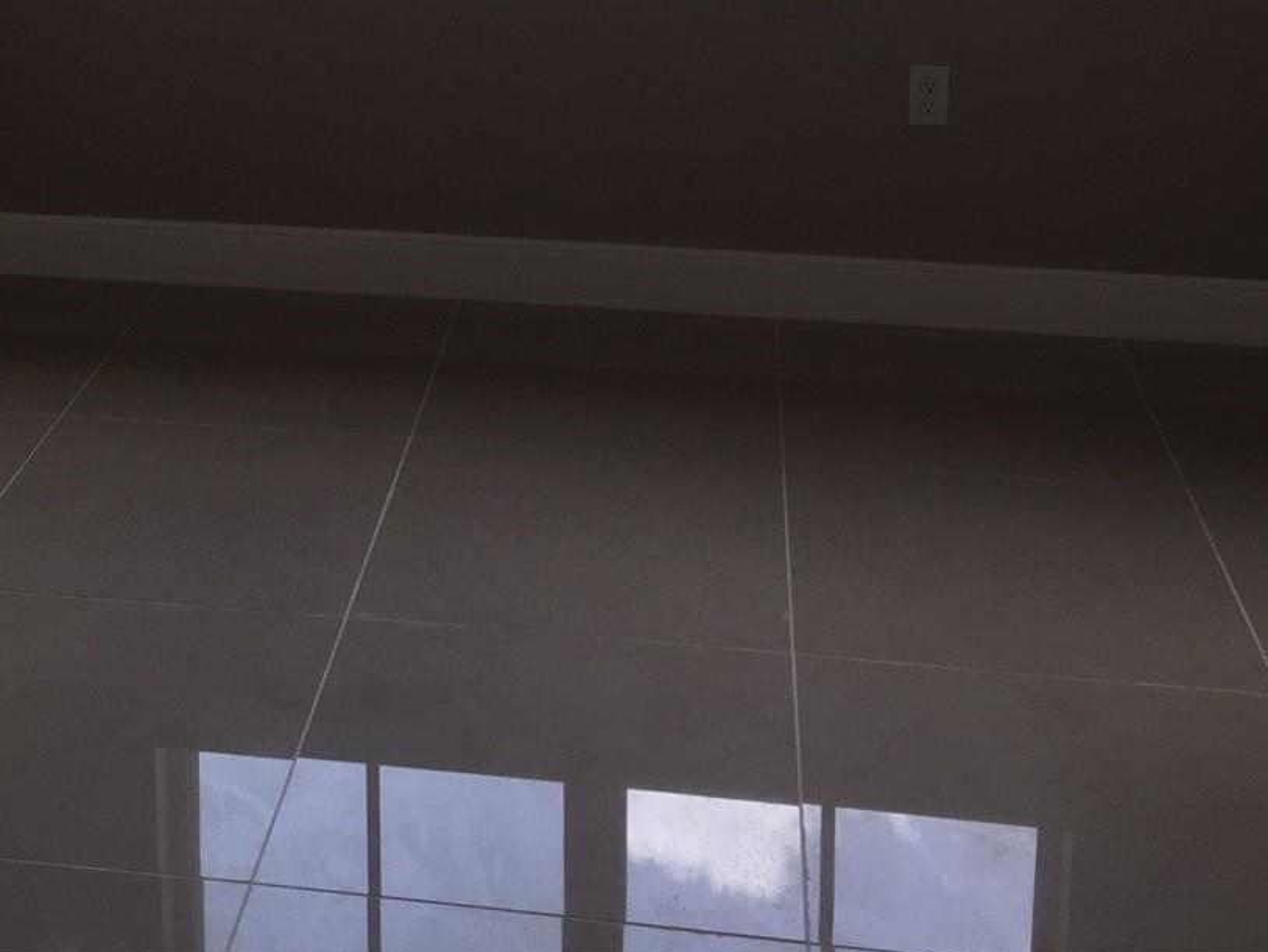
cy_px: 25
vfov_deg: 24.6
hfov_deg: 33.2
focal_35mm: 57
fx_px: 2089
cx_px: 336
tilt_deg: -12.6
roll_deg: +0.3
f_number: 2.2
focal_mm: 4.15
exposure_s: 1/183
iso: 32
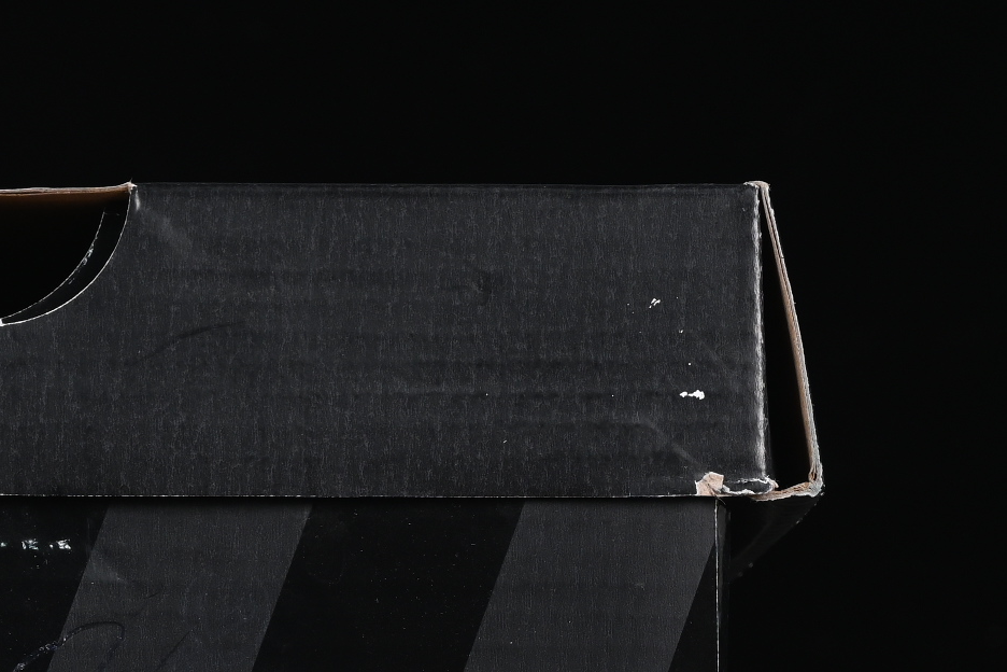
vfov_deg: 6.2
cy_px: 439
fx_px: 6237
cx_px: -56
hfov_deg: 9.2
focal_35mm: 223
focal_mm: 50
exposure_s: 1/60
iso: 160
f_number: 6.3
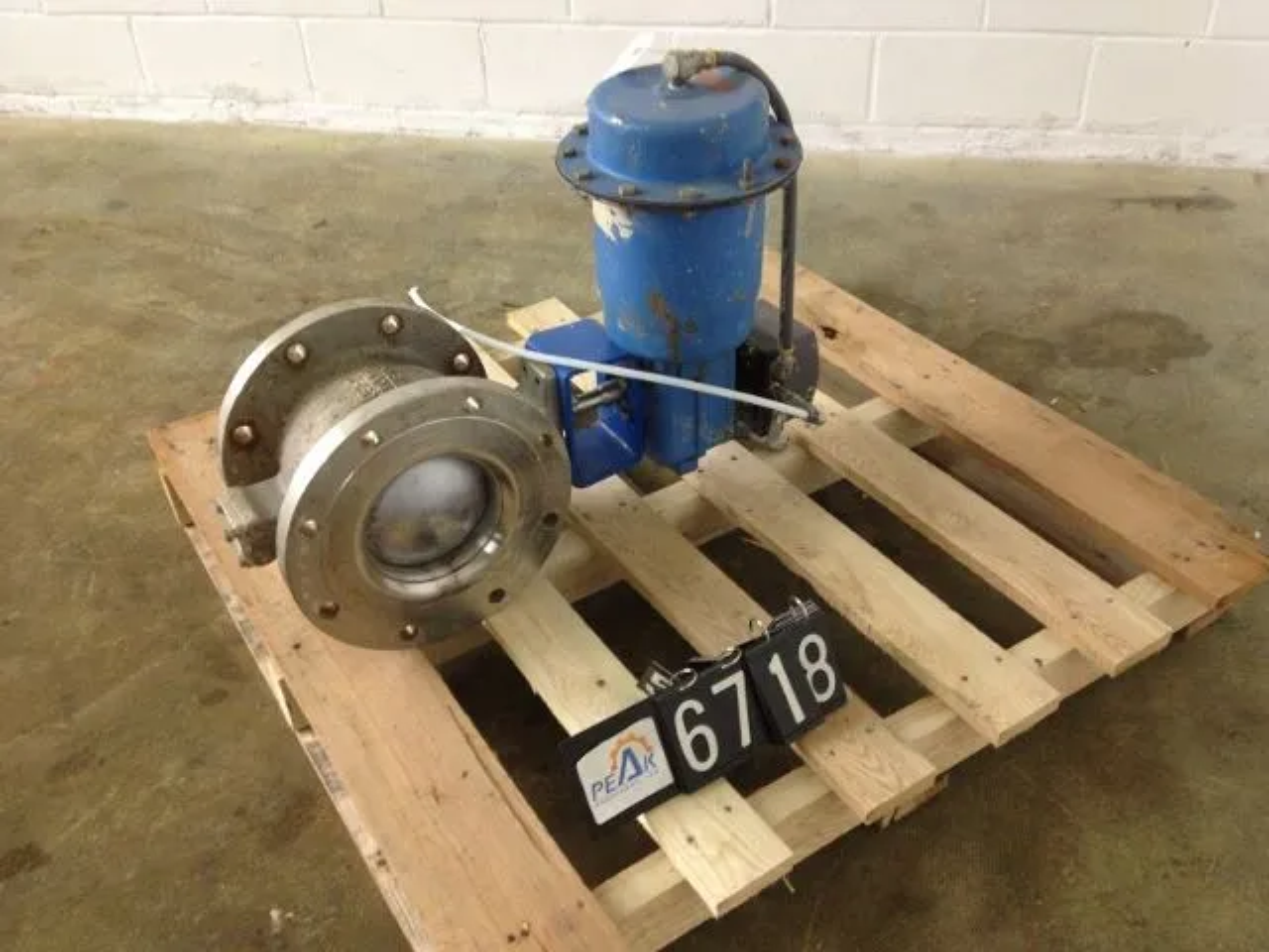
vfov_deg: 40.7
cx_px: 634
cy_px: 476
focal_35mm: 35
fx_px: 1283
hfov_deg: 52.6
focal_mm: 4.28
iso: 200
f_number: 2.4
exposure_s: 1/20
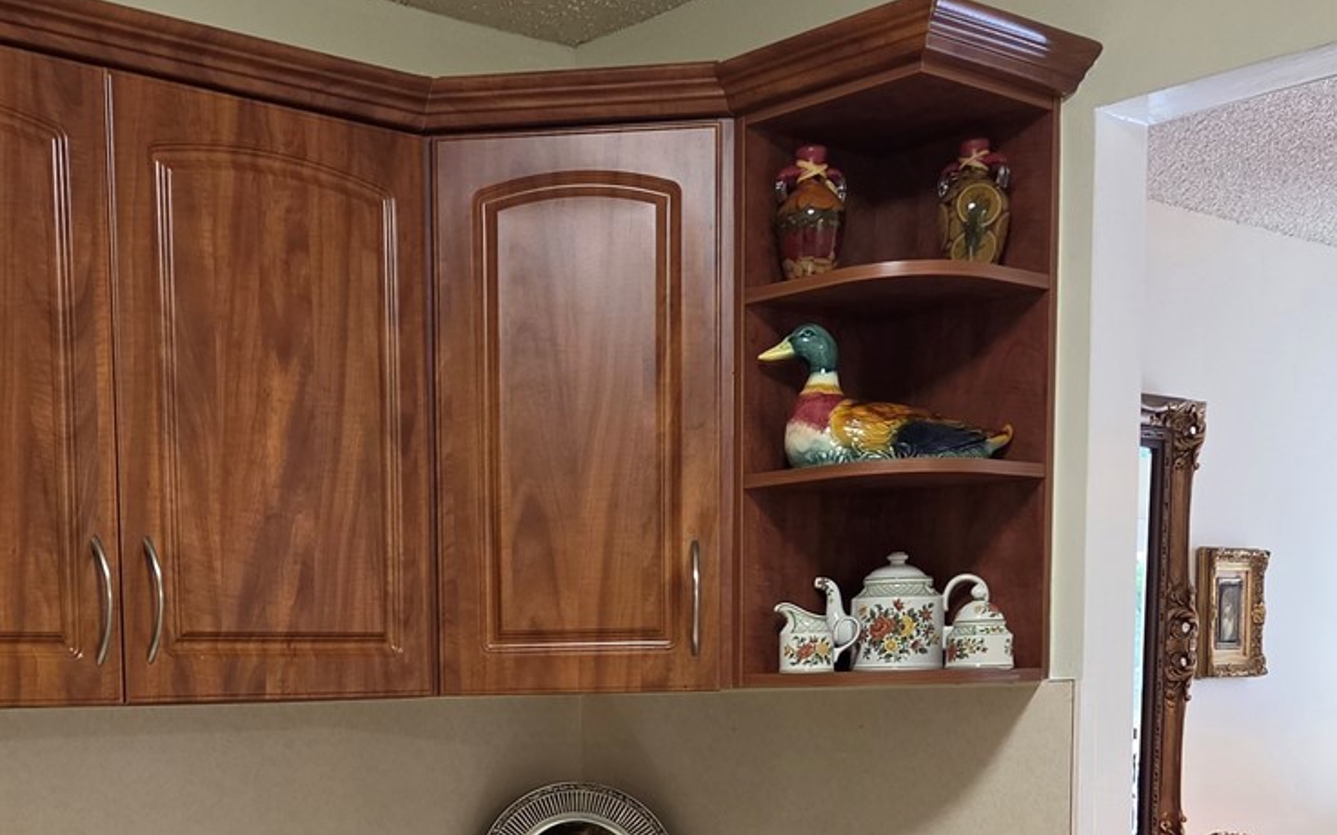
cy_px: 909
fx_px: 1931
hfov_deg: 37.6
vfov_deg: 23.0
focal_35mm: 53
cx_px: 407
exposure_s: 1/120
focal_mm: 5.4
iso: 320
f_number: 1.8
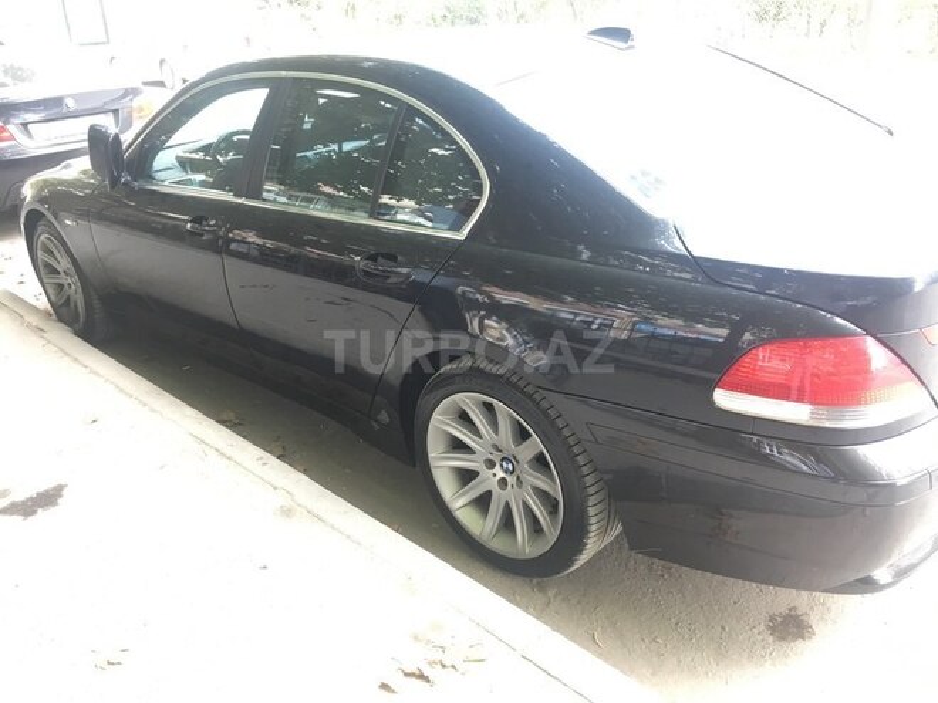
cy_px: 352
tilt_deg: -24.3
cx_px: 469
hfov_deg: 61.7
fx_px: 786
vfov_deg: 48.2
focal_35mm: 29
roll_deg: +4.1
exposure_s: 1/33
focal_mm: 4.15
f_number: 2.2
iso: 32
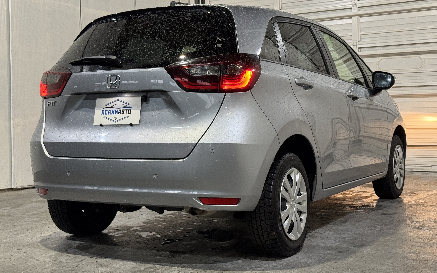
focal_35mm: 51
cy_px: 111
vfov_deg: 25.3
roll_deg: +1.0
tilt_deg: +0.0
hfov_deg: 39.6
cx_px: 219
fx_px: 607
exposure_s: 1/60
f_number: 1.78
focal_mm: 6.76
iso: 125
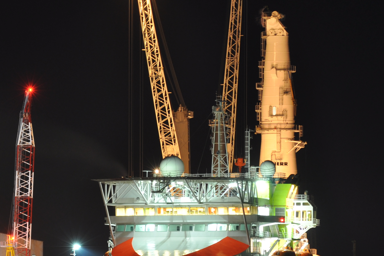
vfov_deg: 3.5
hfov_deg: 5.2
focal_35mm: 395
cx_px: 31
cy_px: 181
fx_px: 4213
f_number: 6.3
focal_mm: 110
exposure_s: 5
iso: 200
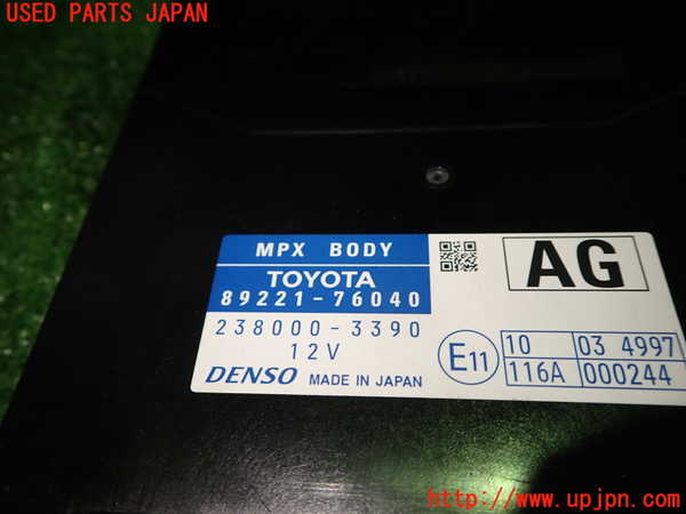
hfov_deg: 63.4
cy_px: 257
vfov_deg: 49.7
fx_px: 555
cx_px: 343
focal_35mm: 28
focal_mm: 5.05
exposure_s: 1/60
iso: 100
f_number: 2.2
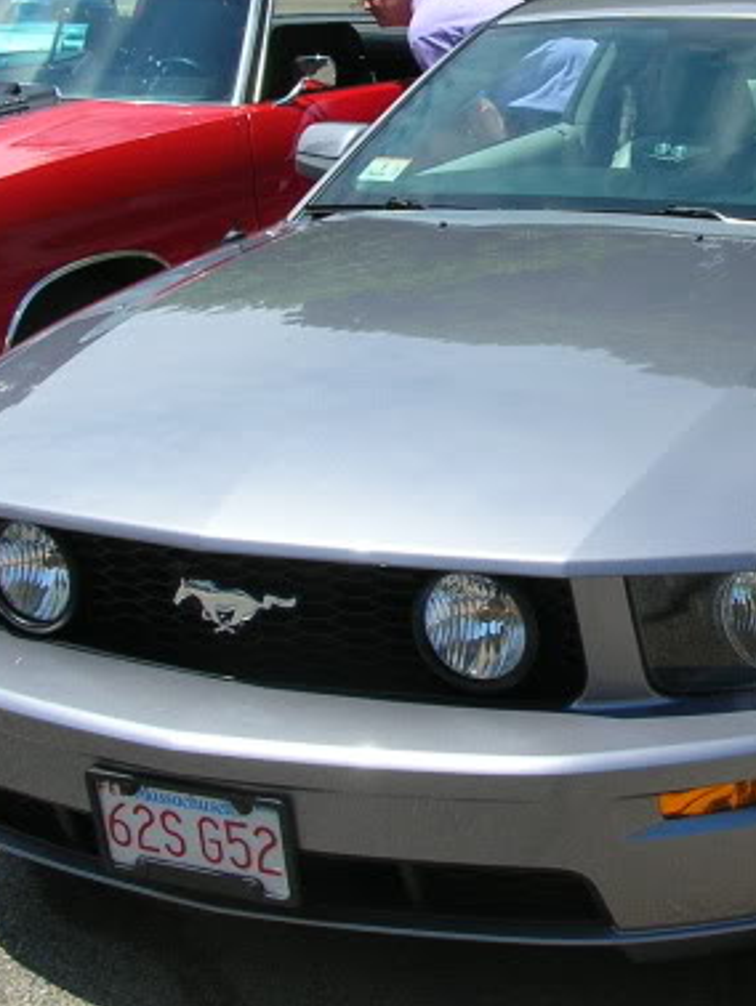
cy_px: 290
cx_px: 816
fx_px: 2211
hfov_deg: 18.7
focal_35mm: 76
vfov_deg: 25.4
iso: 50
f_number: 3.7
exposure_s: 1/583
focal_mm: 6
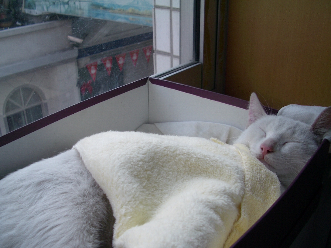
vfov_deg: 35.9
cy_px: 134
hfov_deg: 46.8
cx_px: 174
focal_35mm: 40
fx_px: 382
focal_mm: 5.8
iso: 50
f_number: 2.6
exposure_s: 1/320
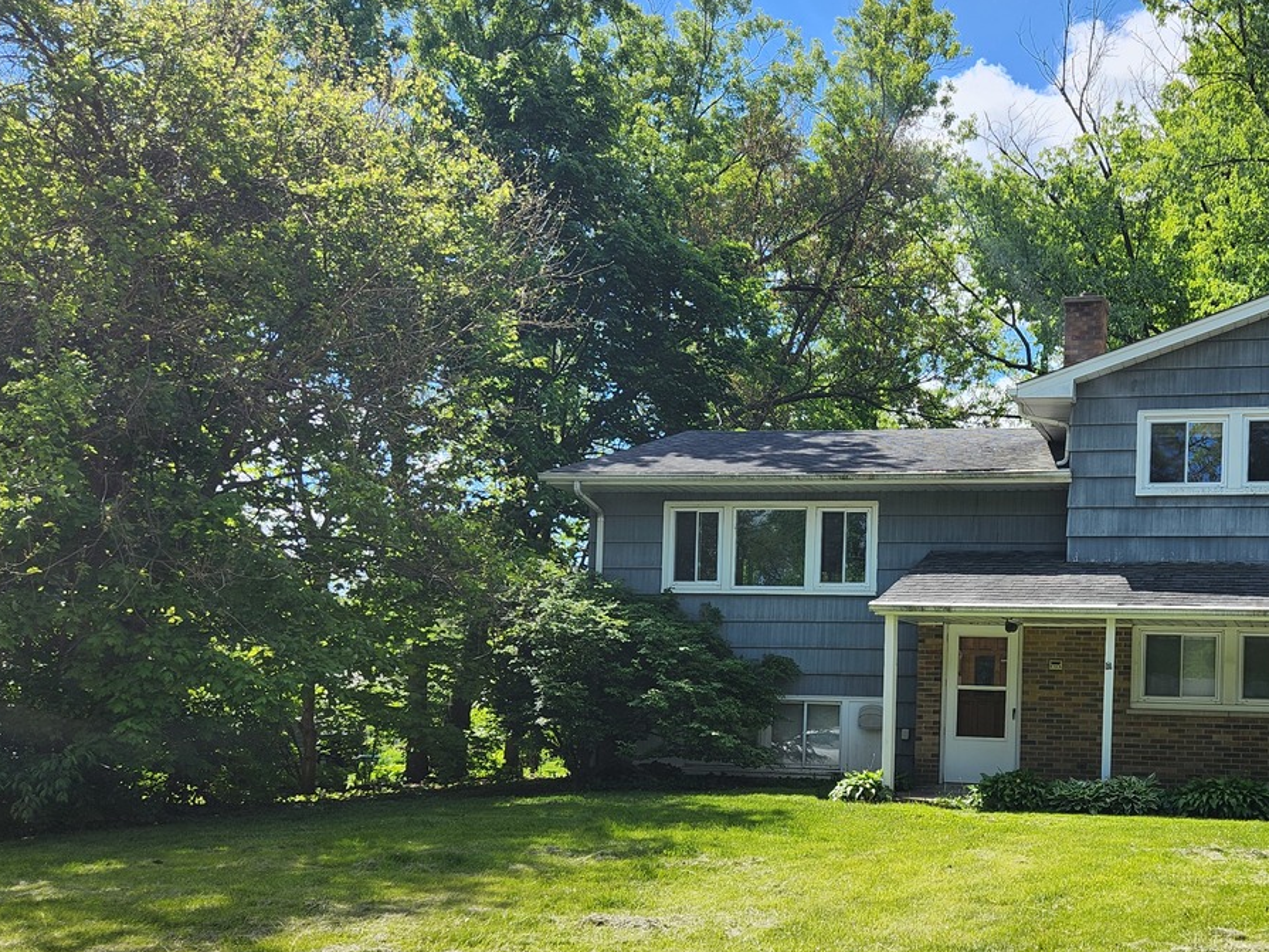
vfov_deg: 38.0
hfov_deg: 48.0
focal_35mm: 37
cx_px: 968
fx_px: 1356
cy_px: 667
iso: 20
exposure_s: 1/1044
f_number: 1.8
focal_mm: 5.4
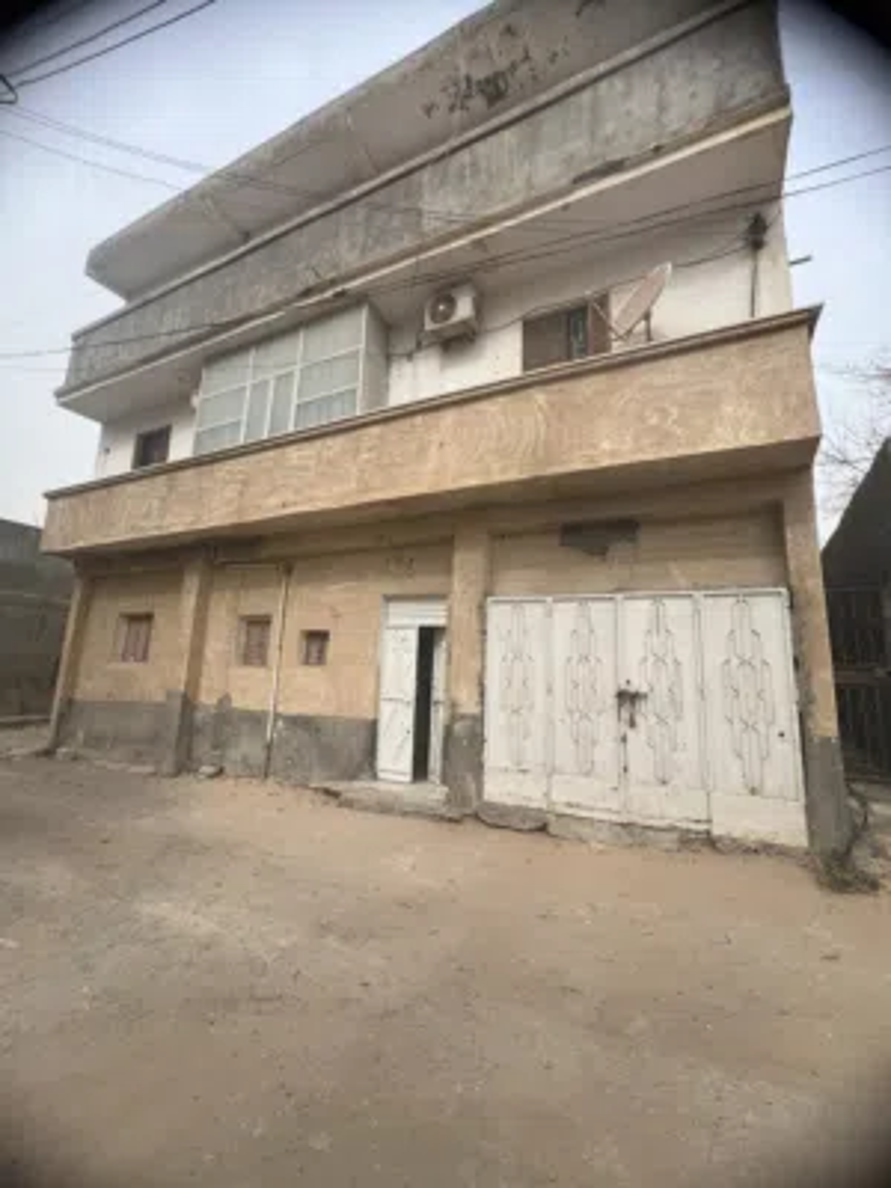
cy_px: 594
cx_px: 446
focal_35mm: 13
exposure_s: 1/1143
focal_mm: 1.57
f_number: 1.8
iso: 32
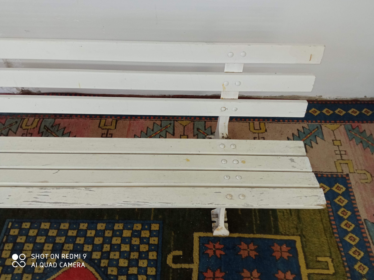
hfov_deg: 65.3
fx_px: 292
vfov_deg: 51.4
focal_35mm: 27
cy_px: 140
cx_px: 187
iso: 416
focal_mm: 3.79
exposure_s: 1/25
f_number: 2.2
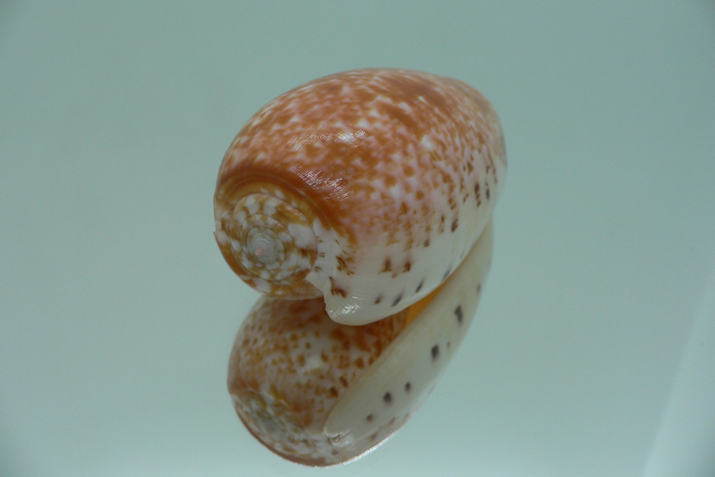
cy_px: 224
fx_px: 735
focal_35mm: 37
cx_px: 353
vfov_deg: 35.9
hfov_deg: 51.9
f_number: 2.8
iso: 80
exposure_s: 1/60
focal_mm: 4.6
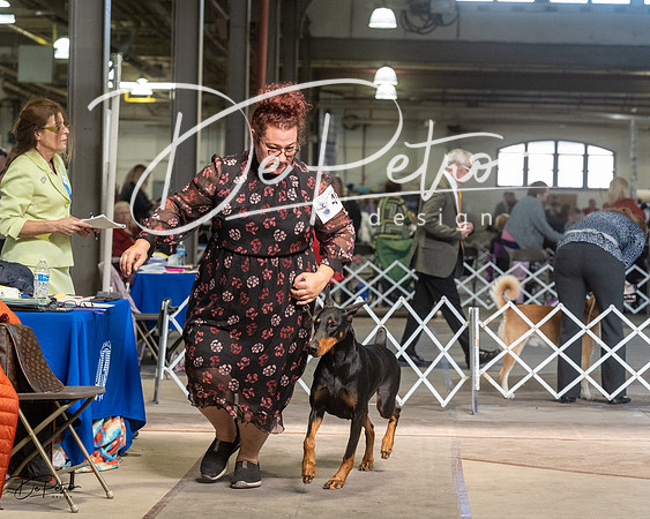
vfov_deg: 13.7
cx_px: 325
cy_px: 260
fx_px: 2166
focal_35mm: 113
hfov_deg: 17.1
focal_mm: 100
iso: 6400
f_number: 5
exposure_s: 1/400
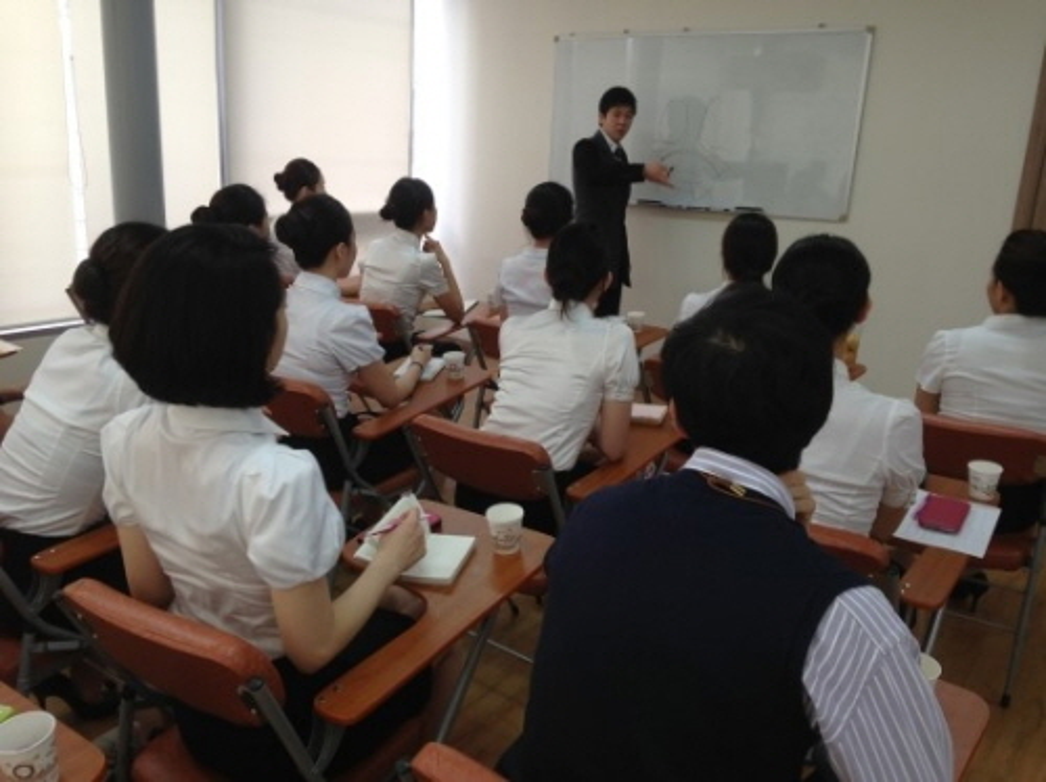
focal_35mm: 33
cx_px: 523
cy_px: 391
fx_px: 996
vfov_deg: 42.9
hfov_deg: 55.4
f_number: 2.4
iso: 64
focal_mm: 4.13
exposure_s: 1/60
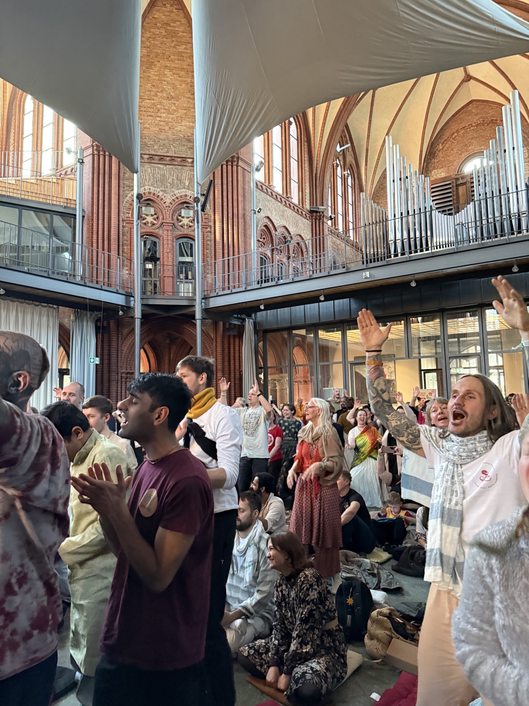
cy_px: 353
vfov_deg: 71.6
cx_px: 264
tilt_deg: +5.1
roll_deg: +2.0
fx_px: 489
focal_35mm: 24
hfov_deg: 56.8
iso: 800
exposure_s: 1/50
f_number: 1.78
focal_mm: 6.76
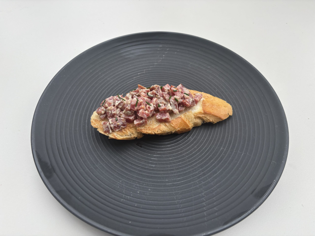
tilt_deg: -55.8
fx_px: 237
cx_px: 158
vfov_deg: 53.1
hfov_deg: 67.3
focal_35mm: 26
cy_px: 118
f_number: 1.6
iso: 50
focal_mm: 5.96
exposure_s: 1/601
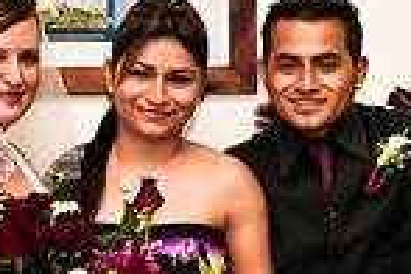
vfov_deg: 9.7
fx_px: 1621
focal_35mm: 142
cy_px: 166
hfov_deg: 14.4
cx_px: 330
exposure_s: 1/60
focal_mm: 24
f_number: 3.2
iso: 200
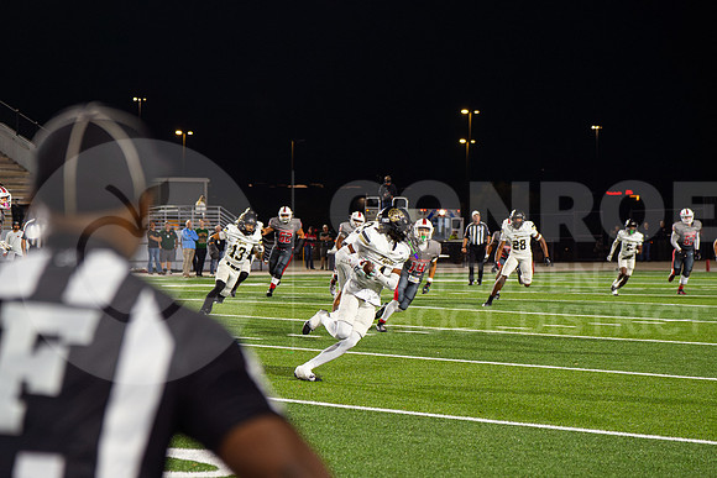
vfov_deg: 13.0
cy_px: 233
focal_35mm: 106
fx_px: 2103
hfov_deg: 19.3
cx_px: 386
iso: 2500
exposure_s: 1/1250
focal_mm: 70
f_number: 3.2
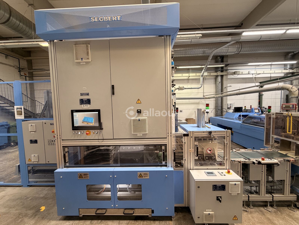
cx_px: 150
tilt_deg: -4.7
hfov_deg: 102.1
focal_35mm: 14
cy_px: 112
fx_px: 121
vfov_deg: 85.7
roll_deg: +1.4
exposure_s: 1/50
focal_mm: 2.22
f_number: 2.2
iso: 160
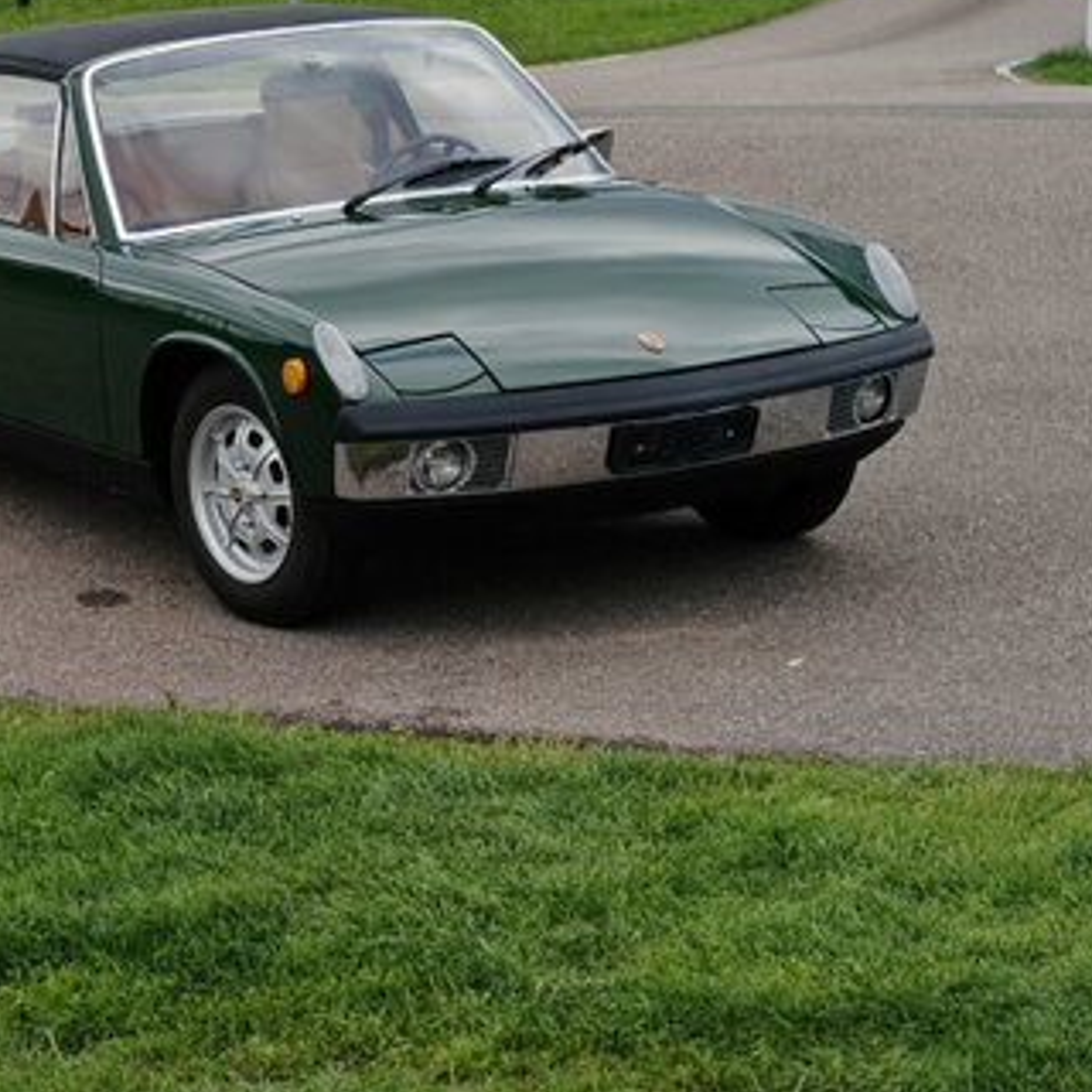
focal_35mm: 147
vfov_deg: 11.9
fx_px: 5246
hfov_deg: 11.8
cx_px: 229
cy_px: 386
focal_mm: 5.4
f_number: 1.6
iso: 50
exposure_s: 1/720
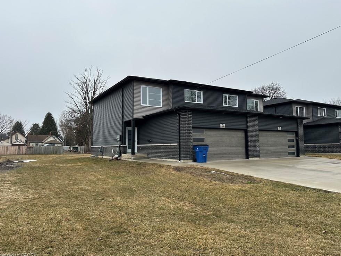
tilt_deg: +5.0
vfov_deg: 54.9
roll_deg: +0.2
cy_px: 125
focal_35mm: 25
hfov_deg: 69.4
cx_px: 172
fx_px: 246
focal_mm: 6.86
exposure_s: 1/718
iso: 80
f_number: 1.78
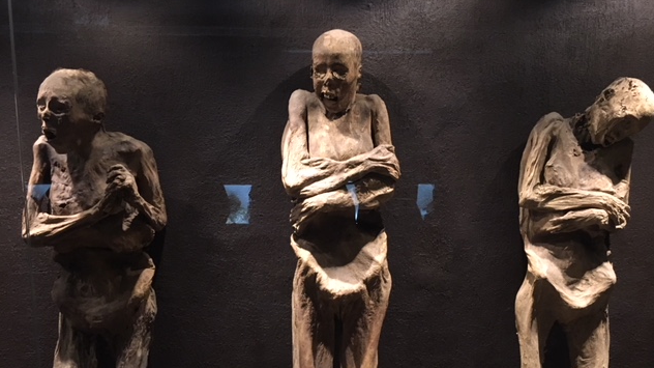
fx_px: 555
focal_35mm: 32
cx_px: 329
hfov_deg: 61.0
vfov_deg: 36.3
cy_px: 246
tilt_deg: -8.6
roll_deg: +0.0
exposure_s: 1/15
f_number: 2.2
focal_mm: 4.15
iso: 400
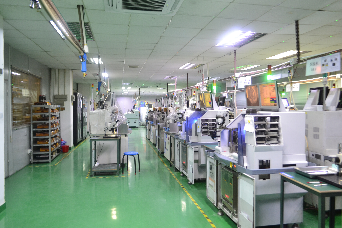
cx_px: 171
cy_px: 114
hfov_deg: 67.4
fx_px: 256
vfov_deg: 47.9
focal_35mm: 27
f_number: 3.5
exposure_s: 1/10
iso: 800
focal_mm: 18
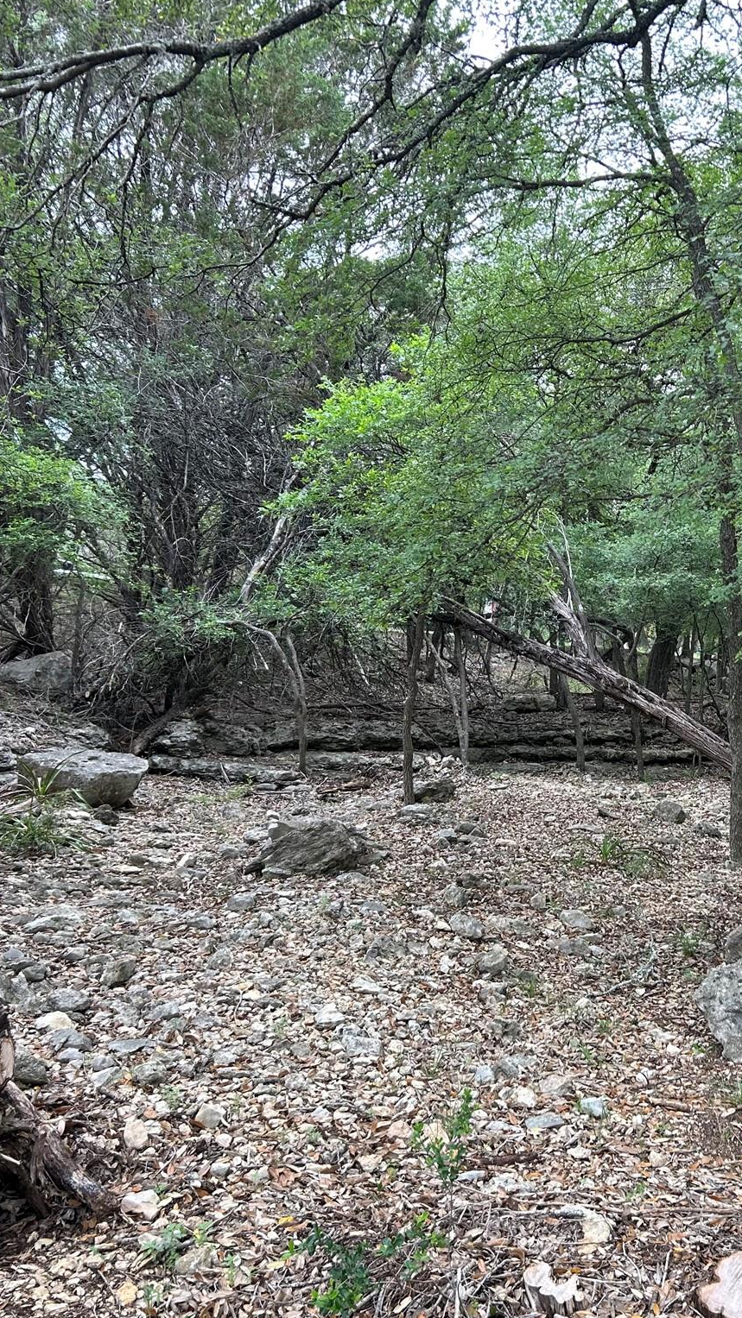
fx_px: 1329
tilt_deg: +2.0
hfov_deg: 29.9
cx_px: 668
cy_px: 658
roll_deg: -2.5
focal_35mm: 38
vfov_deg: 52.8
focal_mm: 5.7
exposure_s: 1/175
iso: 40
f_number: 1.5
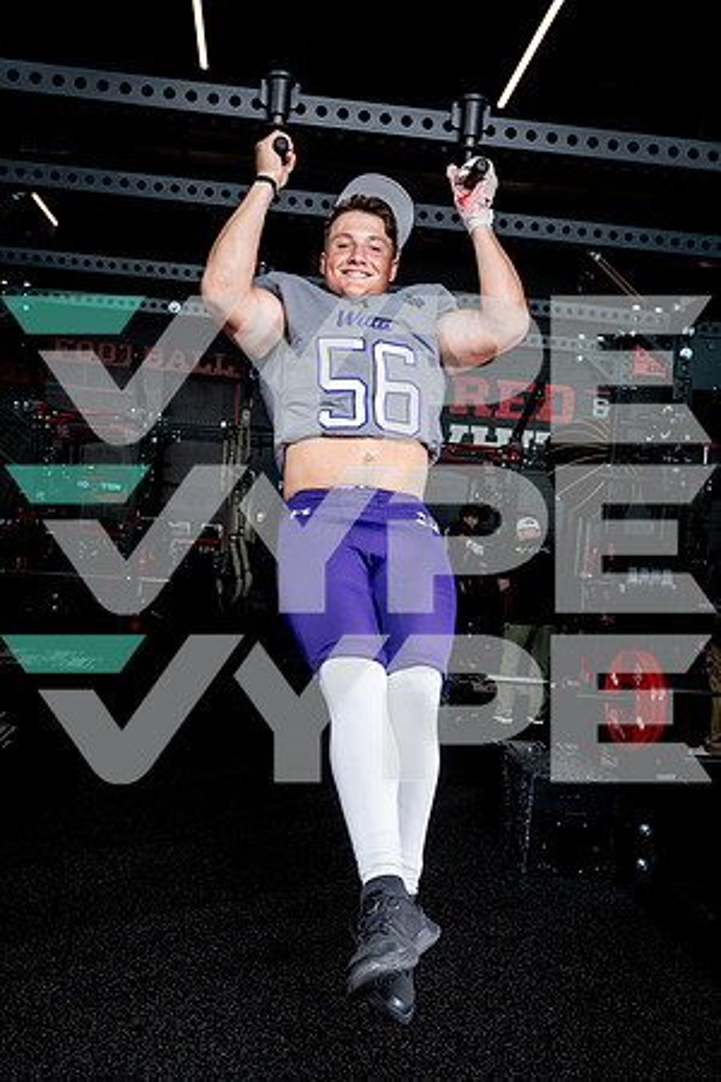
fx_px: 991
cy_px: 541
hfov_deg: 40.0
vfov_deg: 57.2
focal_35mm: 33
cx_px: 360
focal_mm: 33
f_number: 8
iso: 640
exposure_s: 1/250
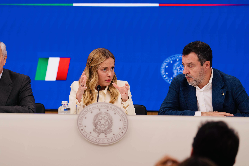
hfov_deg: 17.3
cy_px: 48
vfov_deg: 11.6
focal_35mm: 118
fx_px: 816
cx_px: 99
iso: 320
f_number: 2.2
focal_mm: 83
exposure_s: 1/250
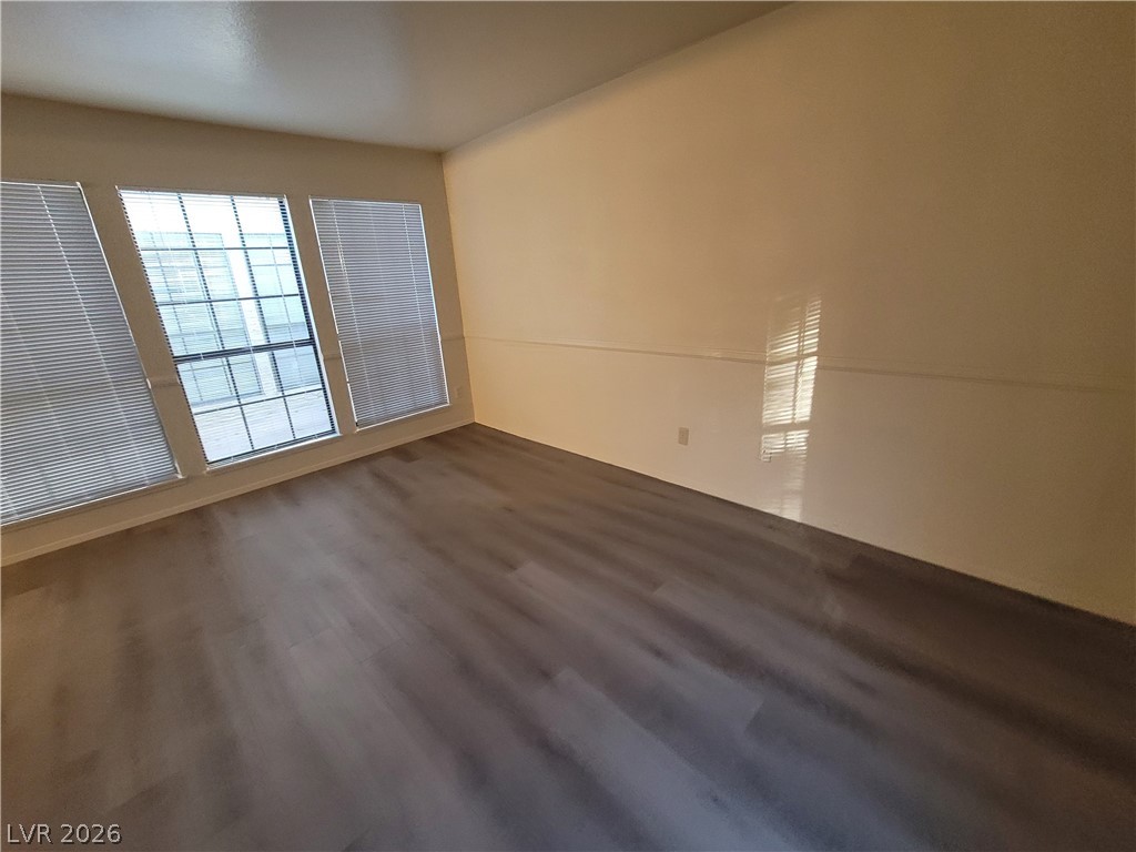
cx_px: 568
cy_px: 426
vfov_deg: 89.9
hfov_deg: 106.2
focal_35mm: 13
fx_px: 427
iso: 400
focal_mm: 2.2
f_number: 2.2
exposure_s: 1/60
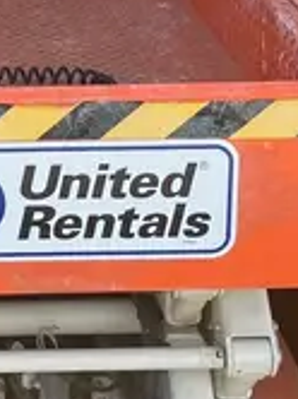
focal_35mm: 124
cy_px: 37
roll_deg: +0.0
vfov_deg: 15.7
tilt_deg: -13.7
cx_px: -65
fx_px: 1427
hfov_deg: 11.7
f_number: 1.8
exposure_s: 1/517
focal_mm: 3.99
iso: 32
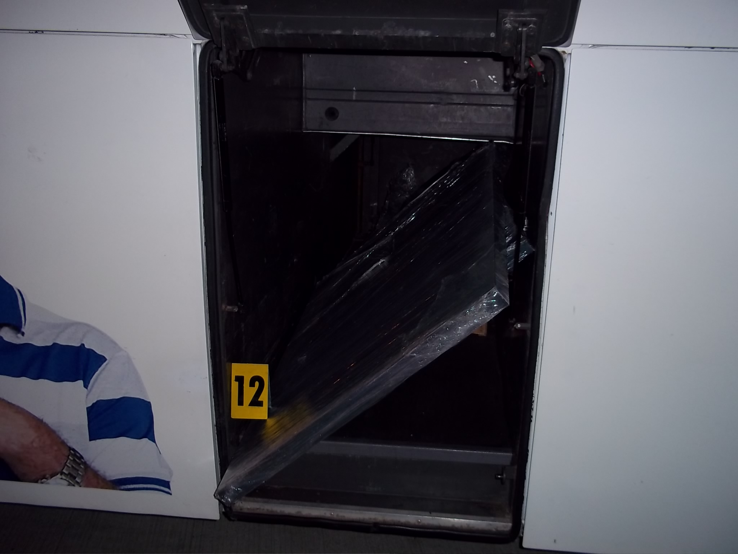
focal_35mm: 36
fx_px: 768
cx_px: 369
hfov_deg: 51.4
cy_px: 277
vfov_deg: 39.7
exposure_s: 1/30
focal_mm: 6.5
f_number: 3.1
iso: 80
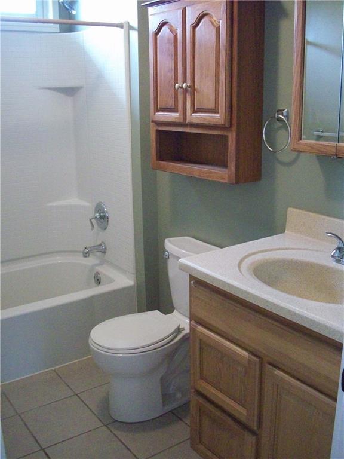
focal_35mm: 37
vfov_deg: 50.1
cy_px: 230
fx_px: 490
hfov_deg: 38.7
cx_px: 172
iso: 407
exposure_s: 1/45
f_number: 2.8
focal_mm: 6.2
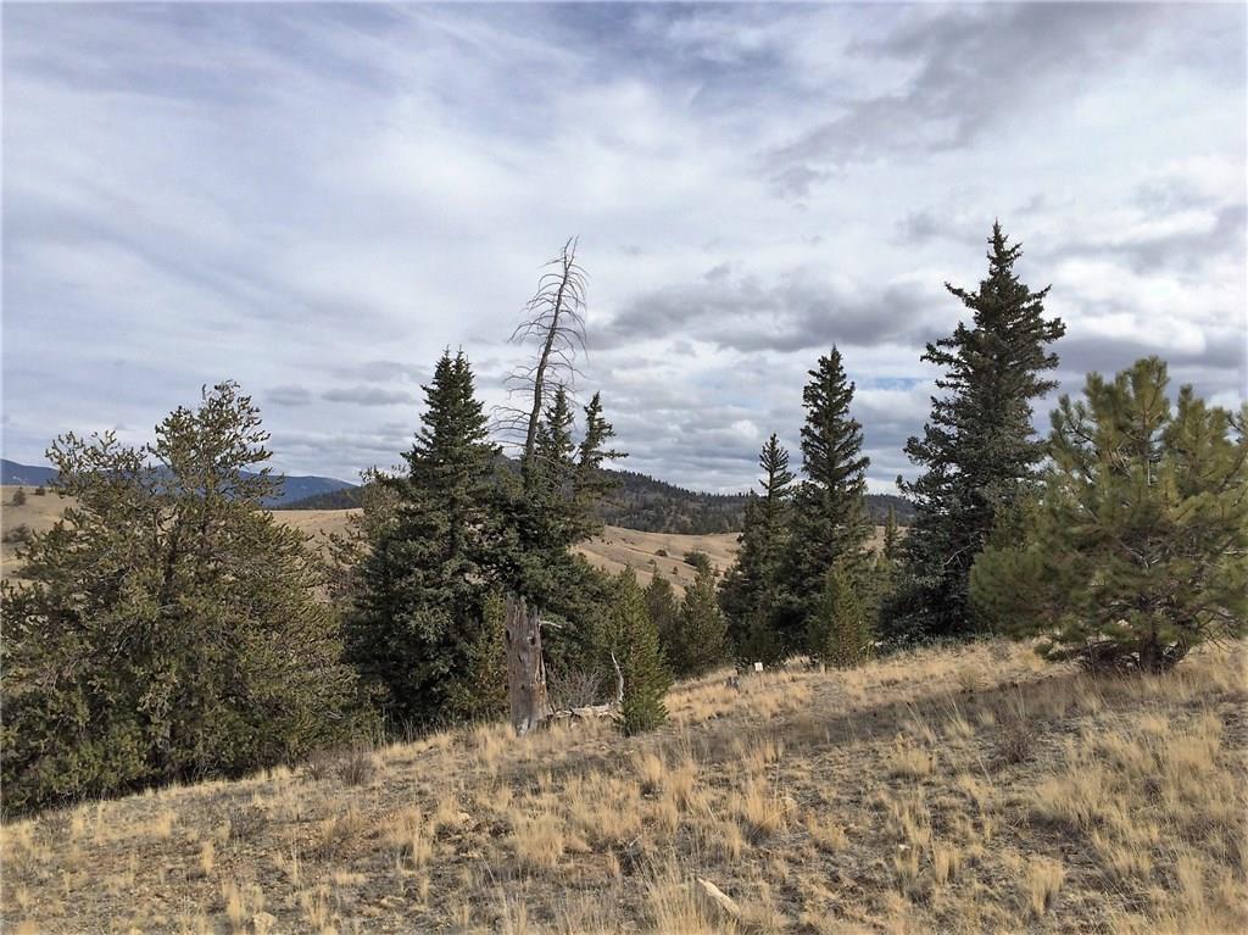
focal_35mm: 29
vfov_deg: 48.2
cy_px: 468
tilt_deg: +2.5
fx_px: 1045
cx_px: 624
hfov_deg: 61.7
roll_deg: -1.0
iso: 32
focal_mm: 4.15
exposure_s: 1/2740
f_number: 2.2
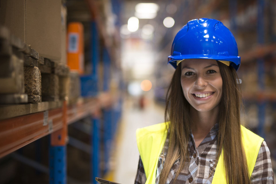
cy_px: 105
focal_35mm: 67
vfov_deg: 20.3
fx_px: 514
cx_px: 177
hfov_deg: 29.9
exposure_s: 1/125
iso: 500
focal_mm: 50
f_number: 1.4
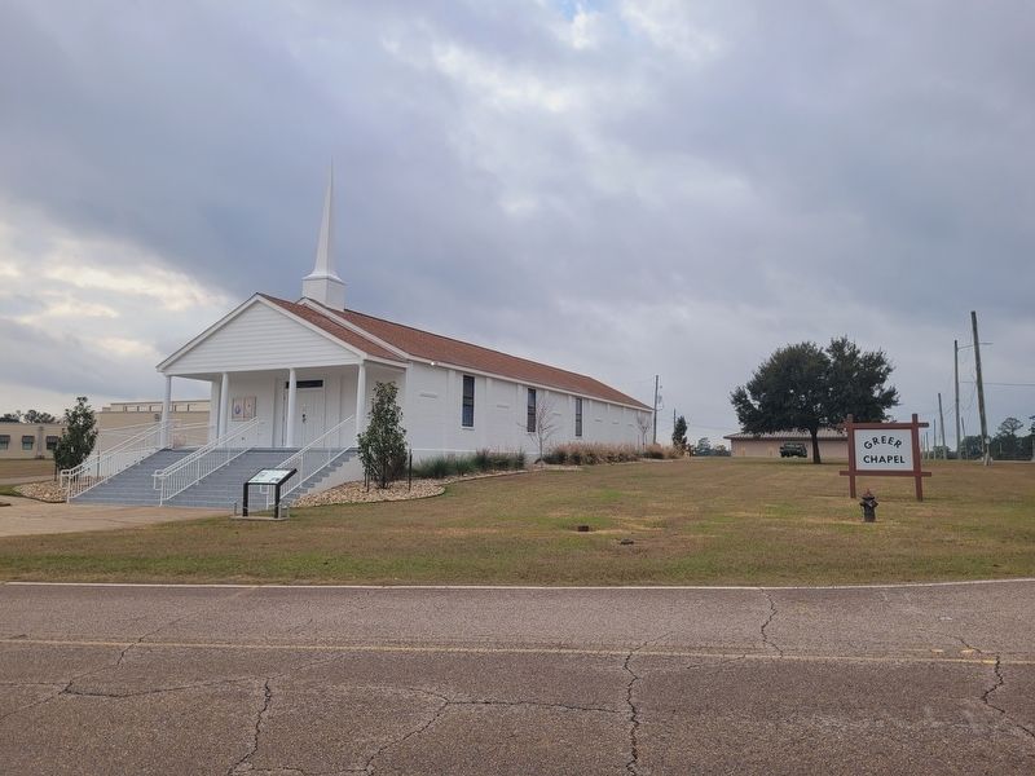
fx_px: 777
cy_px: 388
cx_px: 518
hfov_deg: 67.3
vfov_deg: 53.1
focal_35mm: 26
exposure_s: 1/1641
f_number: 1.8
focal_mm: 5.4
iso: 40
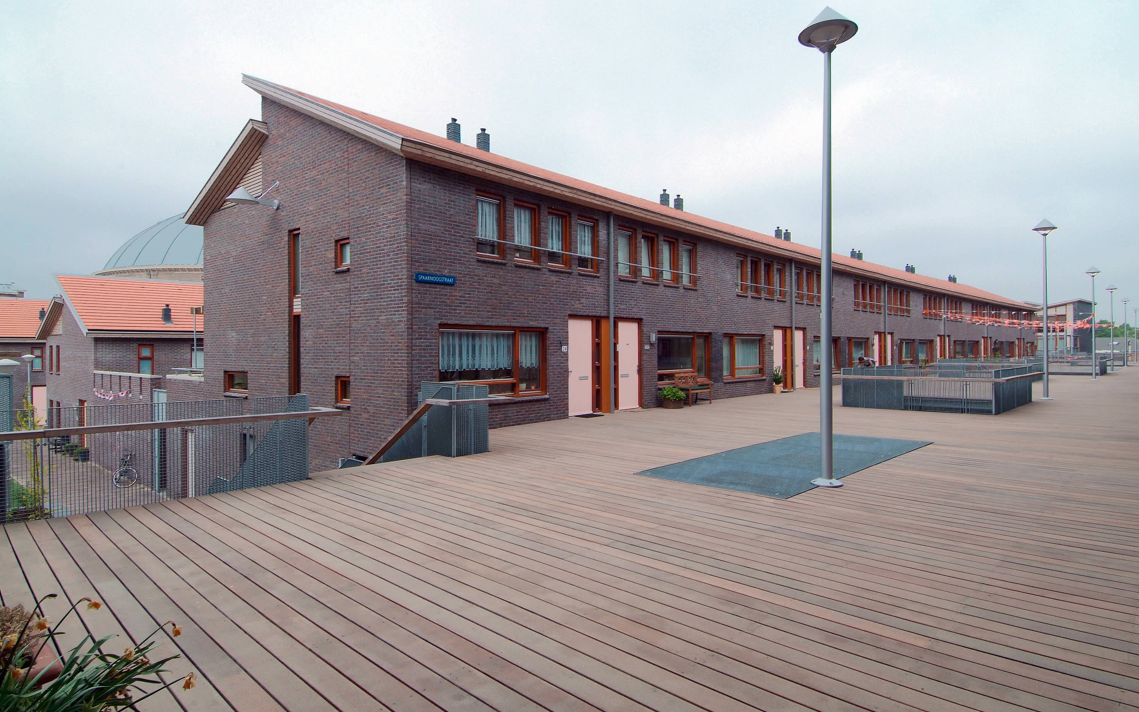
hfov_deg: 88.0
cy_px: 347
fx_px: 590
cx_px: 582
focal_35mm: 19
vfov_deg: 62.2
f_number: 8
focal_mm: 12
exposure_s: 1/125
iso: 160
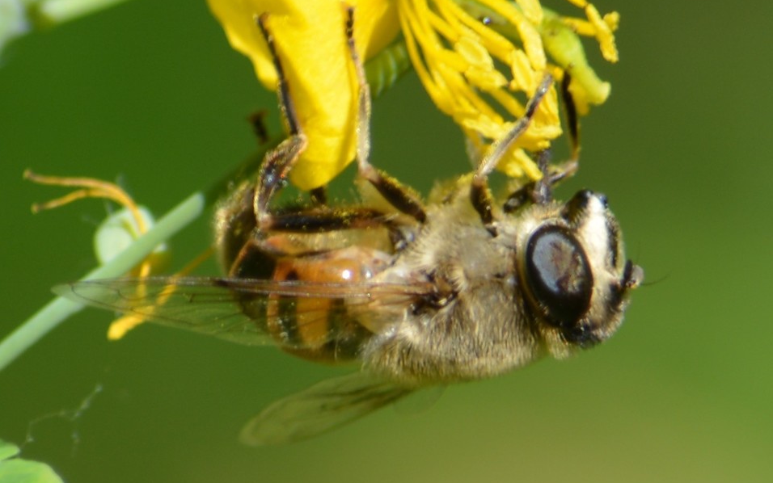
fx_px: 9693
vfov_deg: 2.9
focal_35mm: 460
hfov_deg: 4.6
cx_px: 387
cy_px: 242
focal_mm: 300
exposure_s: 1/160
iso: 100
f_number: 8
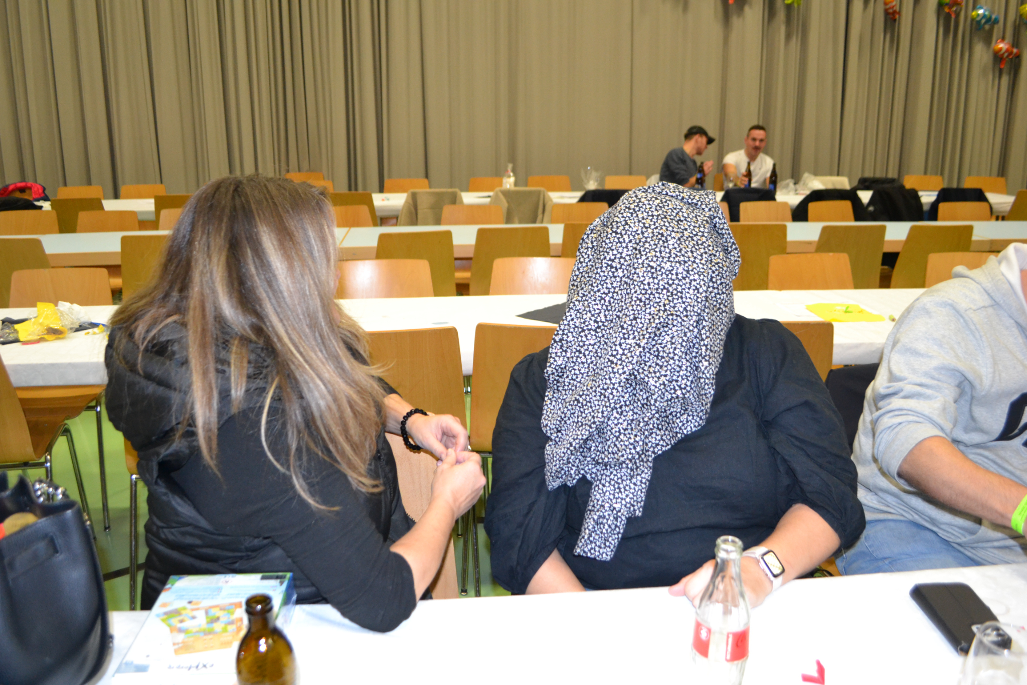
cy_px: 342
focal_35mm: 30
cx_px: 514
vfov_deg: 43.6
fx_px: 856
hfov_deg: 61.9
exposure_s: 1/60
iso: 1600
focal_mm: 20
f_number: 3.8
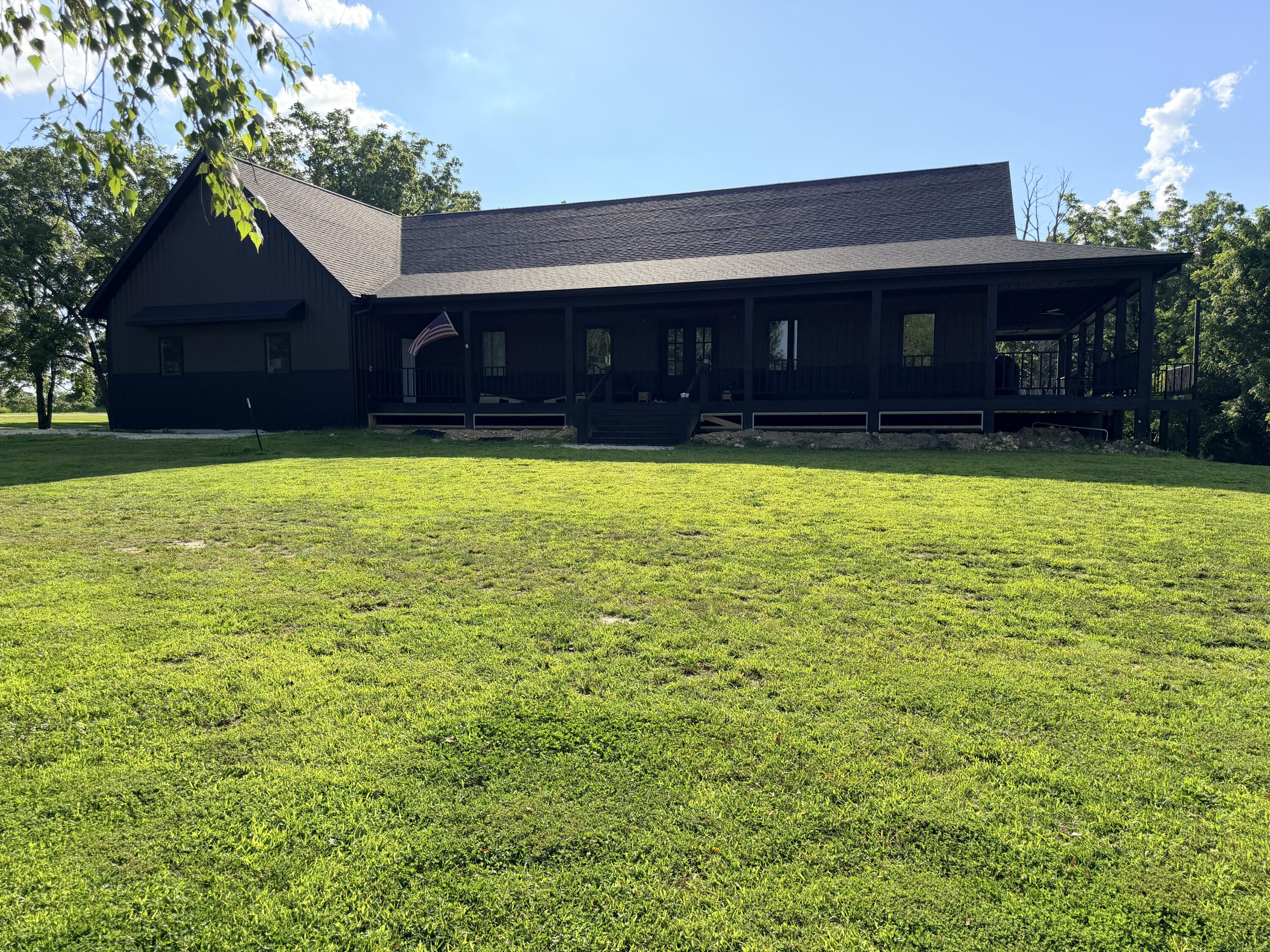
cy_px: 476
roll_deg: +0.2
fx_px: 881
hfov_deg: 71.6
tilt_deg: -3.9
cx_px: 635
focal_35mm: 24
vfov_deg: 56.8
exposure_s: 1/4405
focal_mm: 6.76
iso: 100
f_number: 1.78
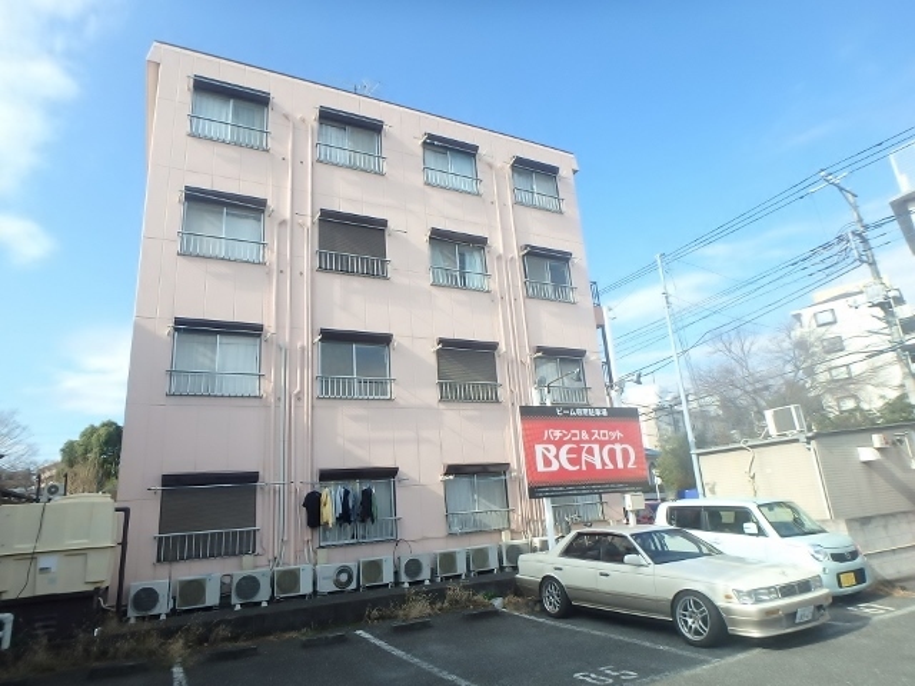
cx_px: 458
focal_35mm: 21
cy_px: 343
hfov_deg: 79.0
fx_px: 555
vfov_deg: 63.4
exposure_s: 1/500
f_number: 3.5
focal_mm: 3.7
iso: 125
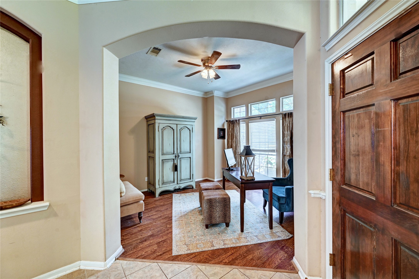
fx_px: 163
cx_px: 210
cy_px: 140
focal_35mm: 14
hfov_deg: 104.3
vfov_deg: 81.1
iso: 400
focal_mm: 14
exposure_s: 1/5
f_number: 8
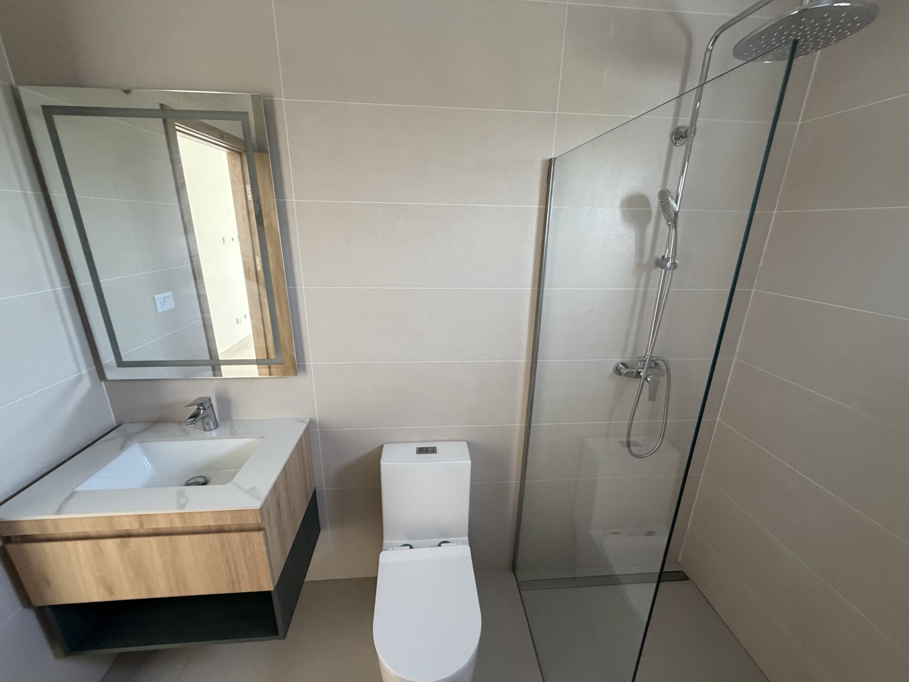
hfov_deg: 102.1
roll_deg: -1.0
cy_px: 341
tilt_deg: -17.3
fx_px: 368
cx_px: 454
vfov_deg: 85.7
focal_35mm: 14
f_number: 2.2
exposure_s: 1/64
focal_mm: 2.22
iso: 320
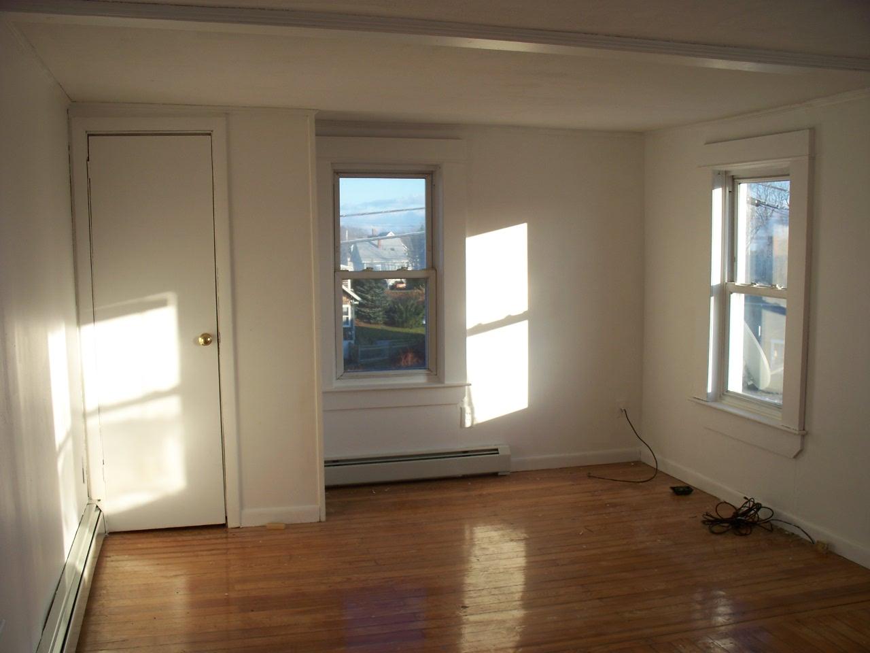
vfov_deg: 39.7
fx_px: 905
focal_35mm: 36
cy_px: 326
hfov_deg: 51.4
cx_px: 435
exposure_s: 1/320
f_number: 2.8
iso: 80
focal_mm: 7.54
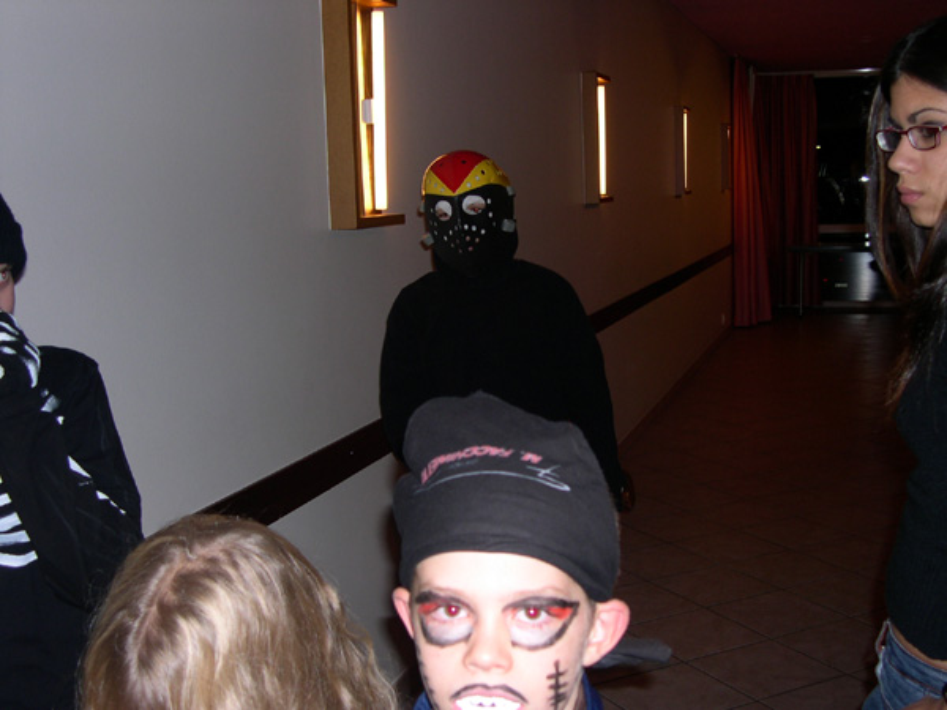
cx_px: 474
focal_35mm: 42
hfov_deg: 44.8
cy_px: 355
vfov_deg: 34.3
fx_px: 1149
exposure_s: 1/60
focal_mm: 9
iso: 100
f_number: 2.9
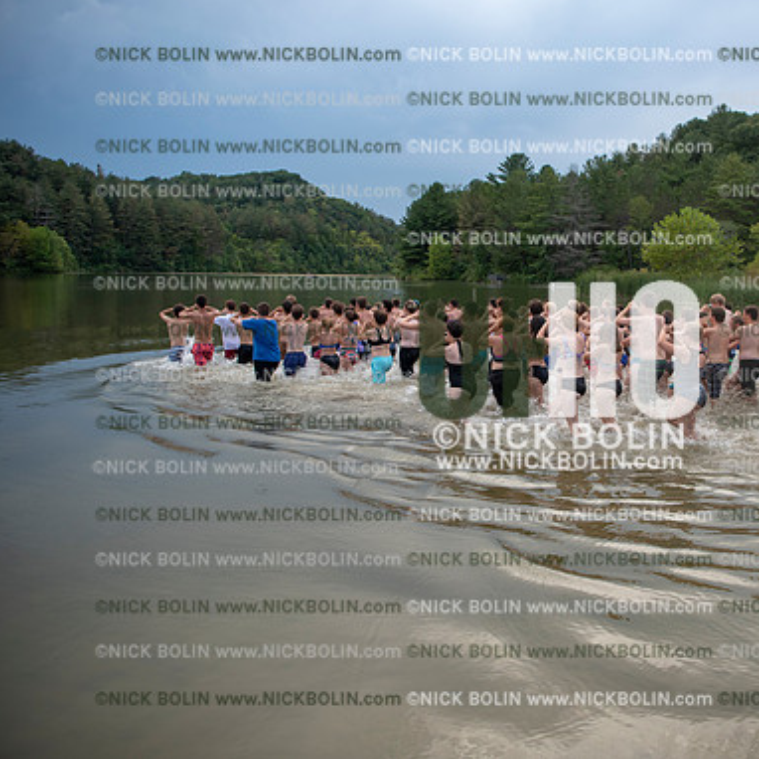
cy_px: 377
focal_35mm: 31
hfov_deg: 50.6
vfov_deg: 52.5
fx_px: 769
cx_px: 558
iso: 160
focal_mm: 24
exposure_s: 1/800
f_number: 3.2
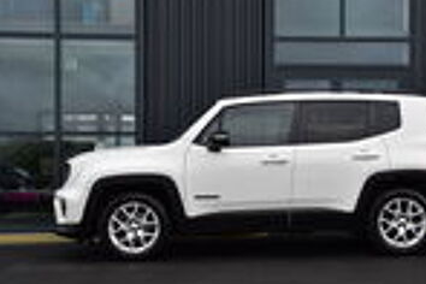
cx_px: 279
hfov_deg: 32.6
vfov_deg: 22.3
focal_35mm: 61
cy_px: 153
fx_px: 722
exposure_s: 1/250
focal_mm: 30
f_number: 10
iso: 400
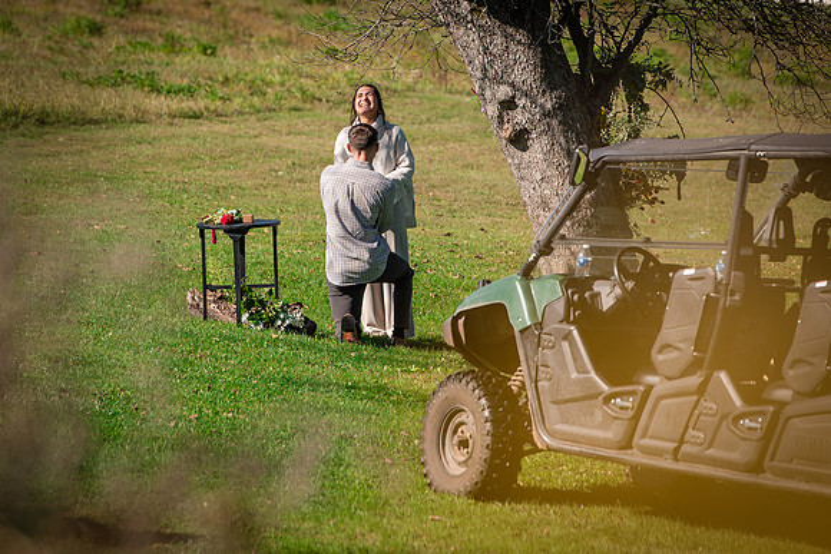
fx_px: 6854
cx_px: 369
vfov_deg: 4.6
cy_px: 213
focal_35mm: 297
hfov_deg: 6.9
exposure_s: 1/640
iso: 100
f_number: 5
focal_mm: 200
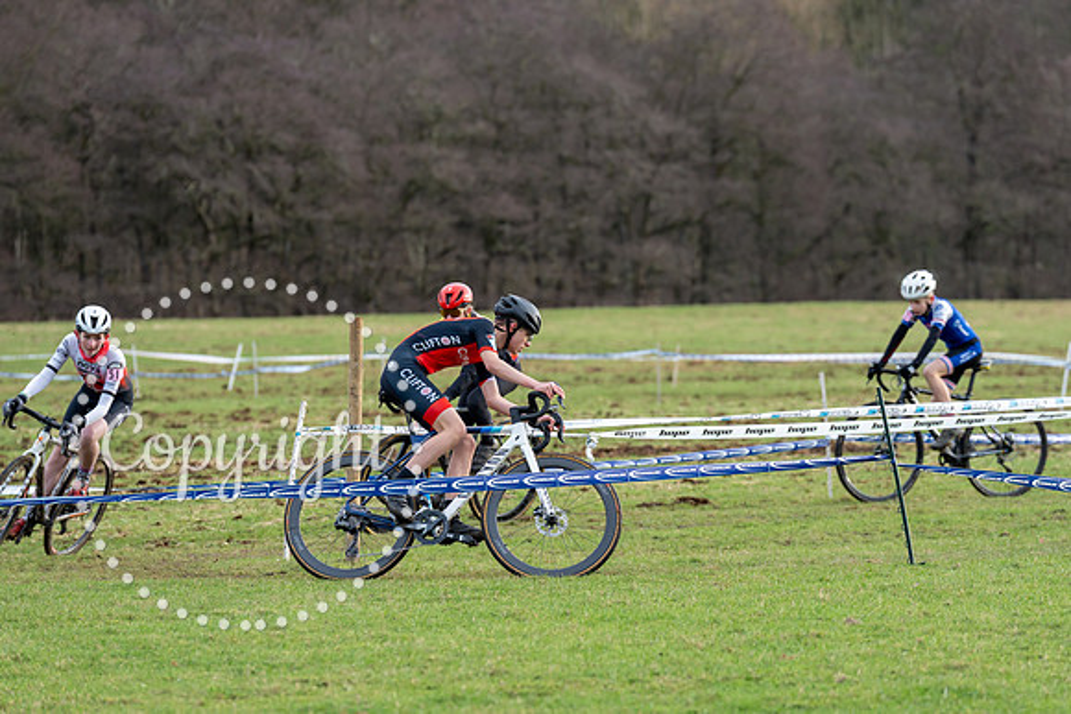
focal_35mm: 191
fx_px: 5683
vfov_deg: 7.2
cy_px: 357
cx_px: 536
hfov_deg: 10.8
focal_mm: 191
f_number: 4.5
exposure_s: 1/800
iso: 1000
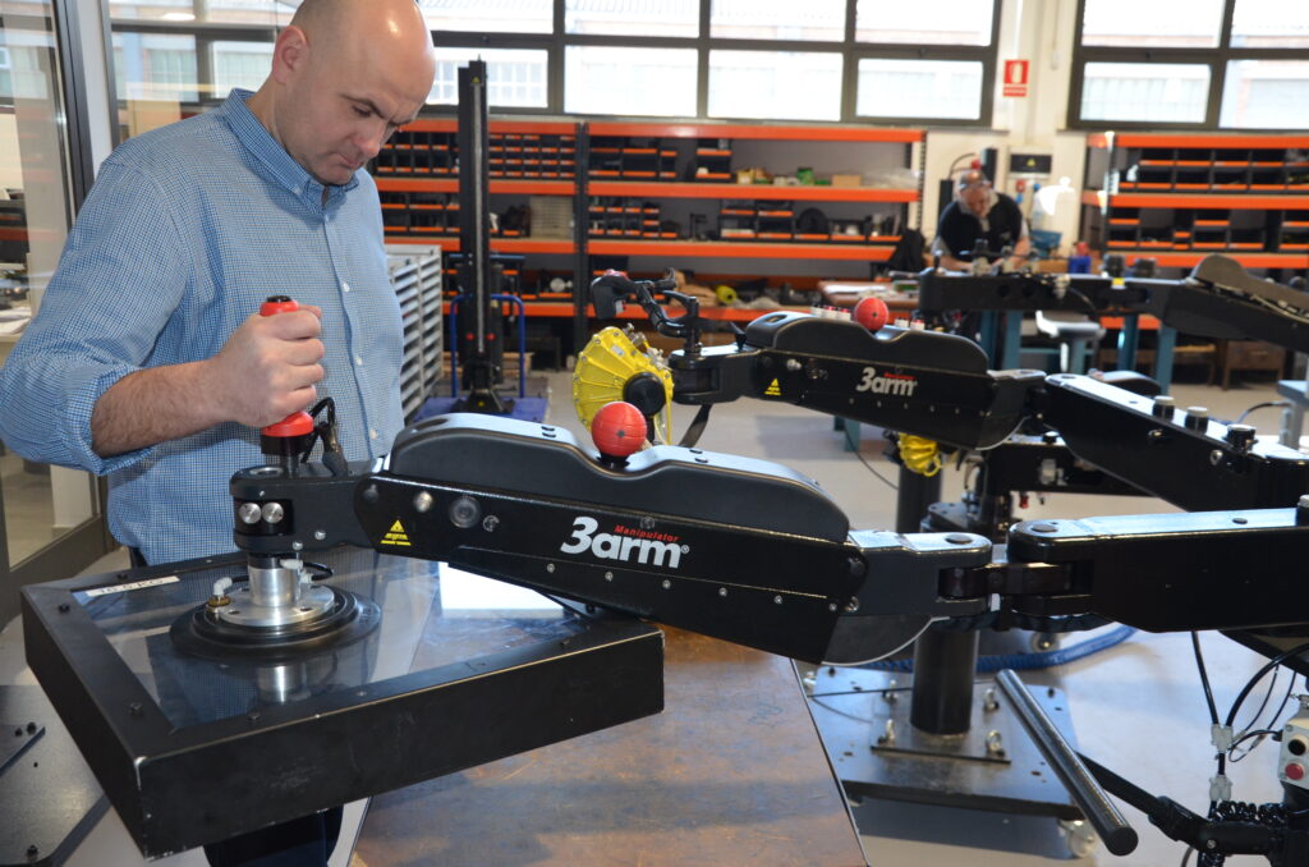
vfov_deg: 36.7
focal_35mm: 36
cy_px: 434
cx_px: 654
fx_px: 1306
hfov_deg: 53.2
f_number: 3.8
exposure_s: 1/60
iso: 900
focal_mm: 24
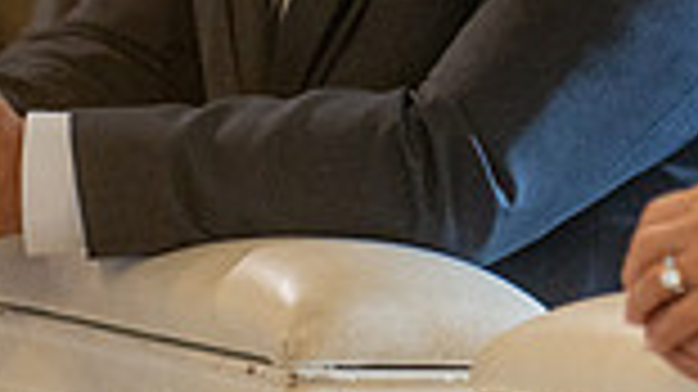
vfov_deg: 1.5
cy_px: -219
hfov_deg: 2.8
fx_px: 14503
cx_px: 802
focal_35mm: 784
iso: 1000
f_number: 2.8
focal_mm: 200
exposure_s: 1/200
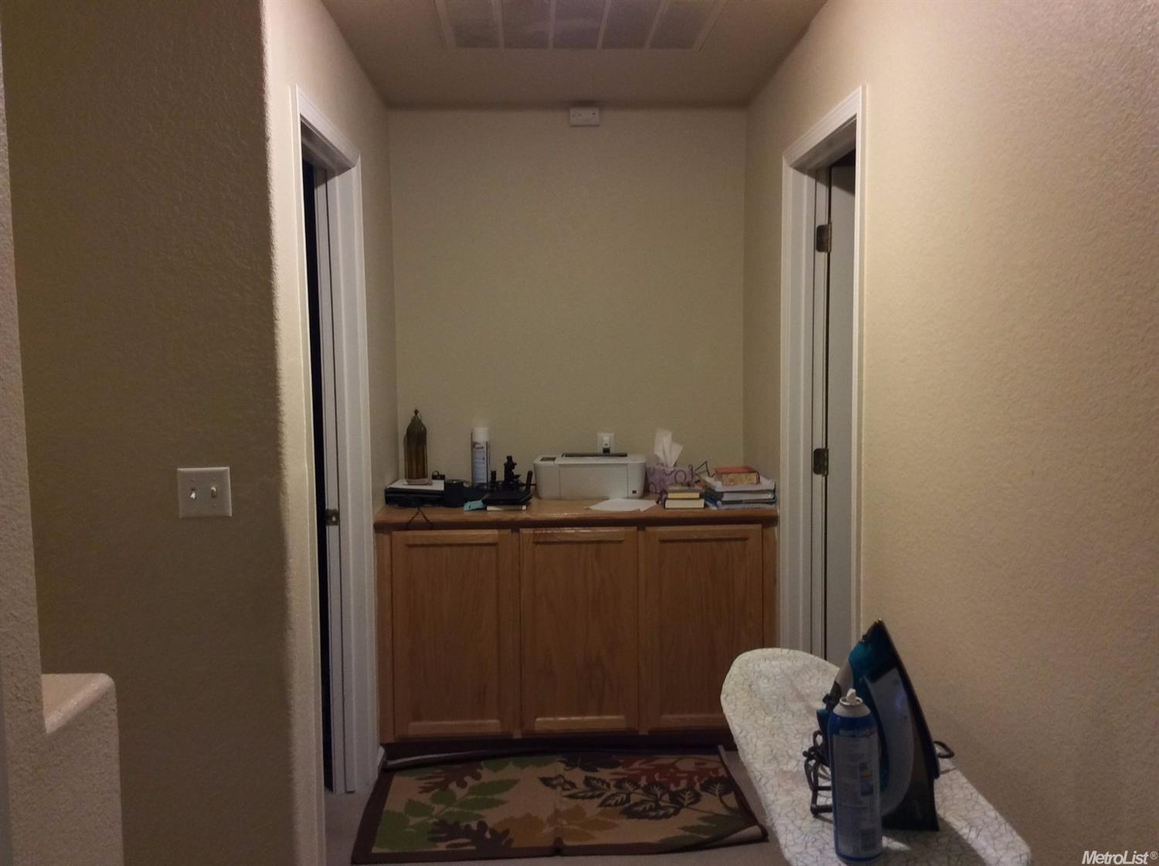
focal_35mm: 32
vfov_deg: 44.0
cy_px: 433
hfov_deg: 56.9
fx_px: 1070
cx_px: 580
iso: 160
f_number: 2.4
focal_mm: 3.3
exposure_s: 1/24
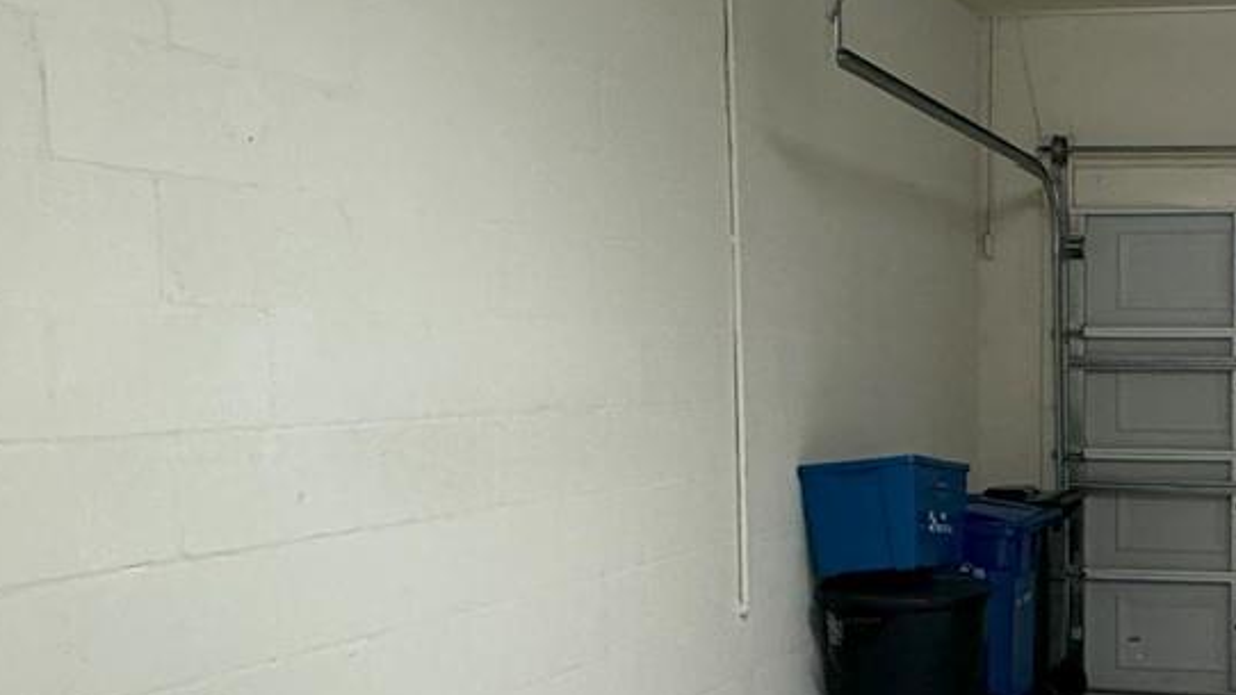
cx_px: 1225
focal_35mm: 45
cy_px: 472
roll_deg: -1.0
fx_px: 1475
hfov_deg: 40.1
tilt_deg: -4.6
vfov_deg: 26.4
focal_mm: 2.22
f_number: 2.2
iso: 400
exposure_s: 1/60
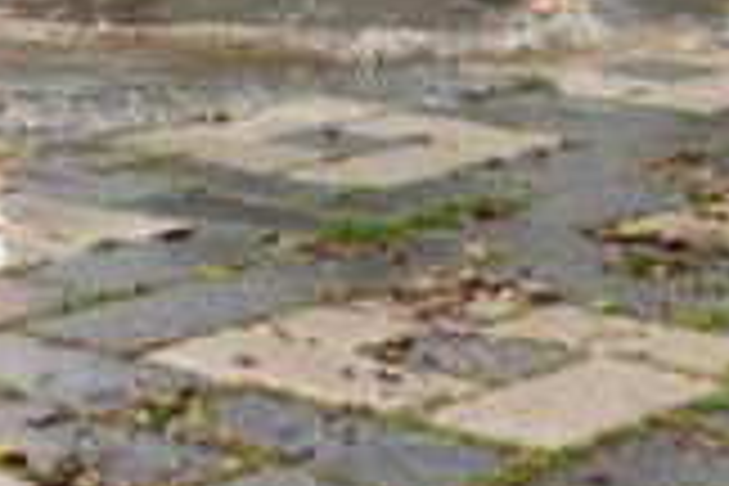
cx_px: -90
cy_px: -243
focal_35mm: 123
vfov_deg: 10.7
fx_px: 2491
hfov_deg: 16.1
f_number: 5.6
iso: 1600
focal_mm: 38
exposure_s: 1/250
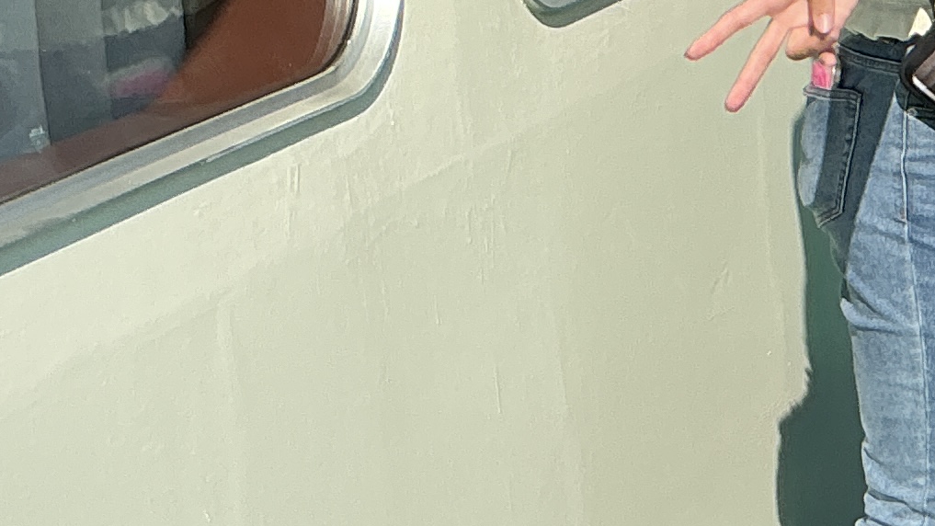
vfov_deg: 10.0
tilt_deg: -13.8
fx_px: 3000
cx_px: 1522
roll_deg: +1.4
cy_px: 169
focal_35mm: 121
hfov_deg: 15.8
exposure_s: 1/2227
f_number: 1.8
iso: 25
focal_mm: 3
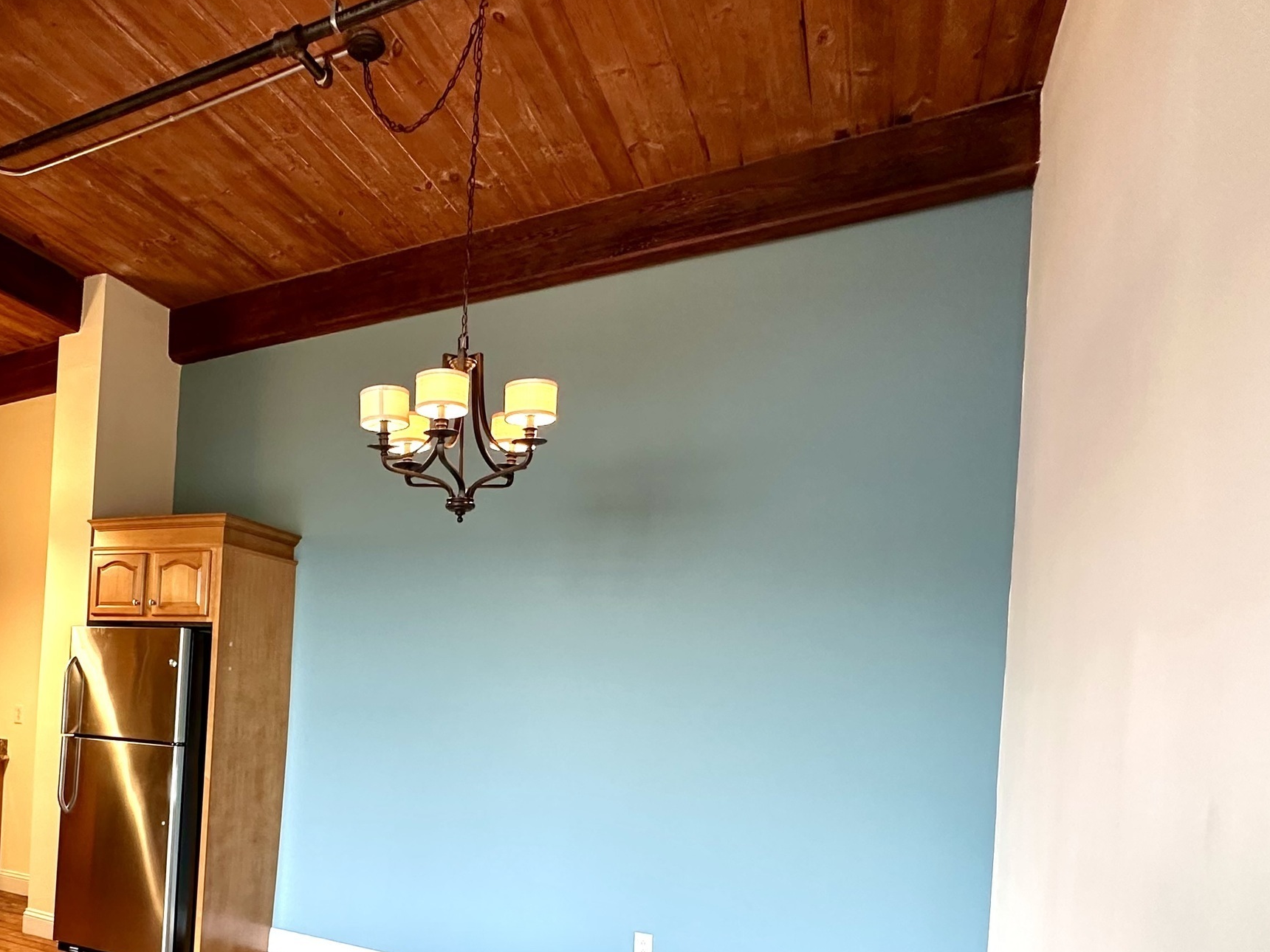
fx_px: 917
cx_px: 377
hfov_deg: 66.6
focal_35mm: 25
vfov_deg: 52.8
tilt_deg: -0.8
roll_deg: -3.3
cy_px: 697
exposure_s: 1/60
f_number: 2.2
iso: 200
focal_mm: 2.22
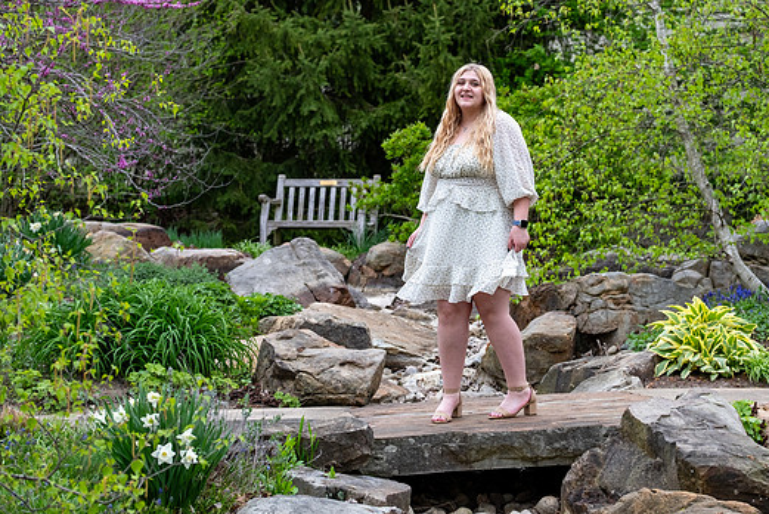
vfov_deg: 14.0
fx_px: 2094
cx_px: 393
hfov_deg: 20.8
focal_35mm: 98
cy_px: 259
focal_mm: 58.7
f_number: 4
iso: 250
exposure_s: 1/400
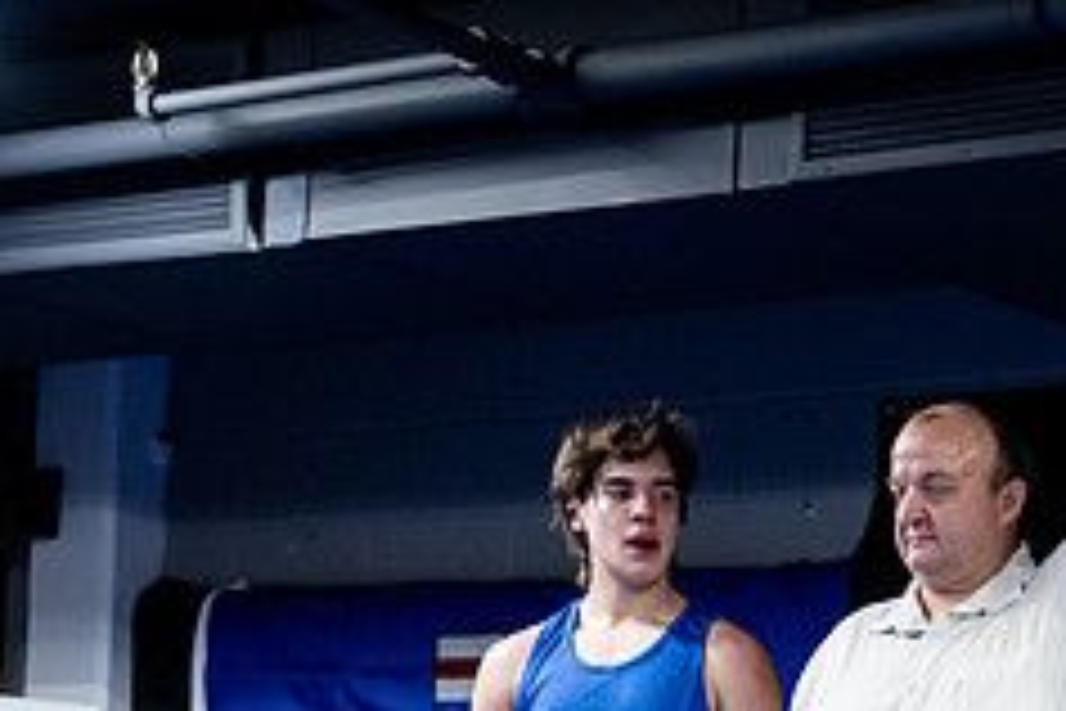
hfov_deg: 17.2
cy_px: 866
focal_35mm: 115
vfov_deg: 11.7
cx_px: 1196
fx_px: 3405
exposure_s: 1/1000
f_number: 2.8
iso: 8000
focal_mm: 47
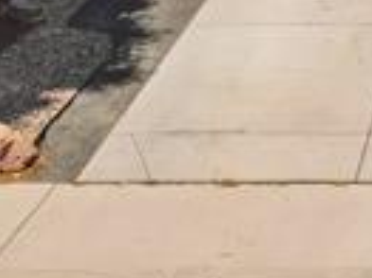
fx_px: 1256
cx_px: 629
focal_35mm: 117
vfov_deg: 11.0
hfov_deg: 15.0
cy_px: -343
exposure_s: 1/320
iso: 100
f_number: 2.8
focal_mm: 4.5
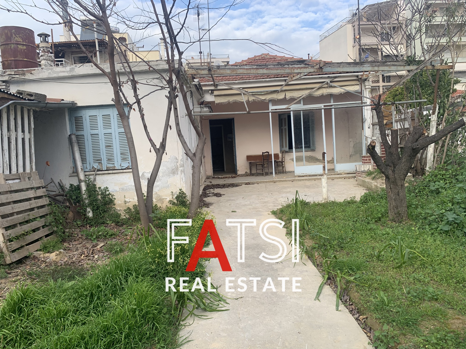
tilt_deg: -3.0
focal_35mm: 26
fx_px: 350
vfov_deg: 53.1
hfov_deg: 67.3
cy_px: 174
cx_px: 233
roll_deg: +3.5
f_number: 1.8
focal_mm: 4.25
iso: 25
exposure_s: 1/678
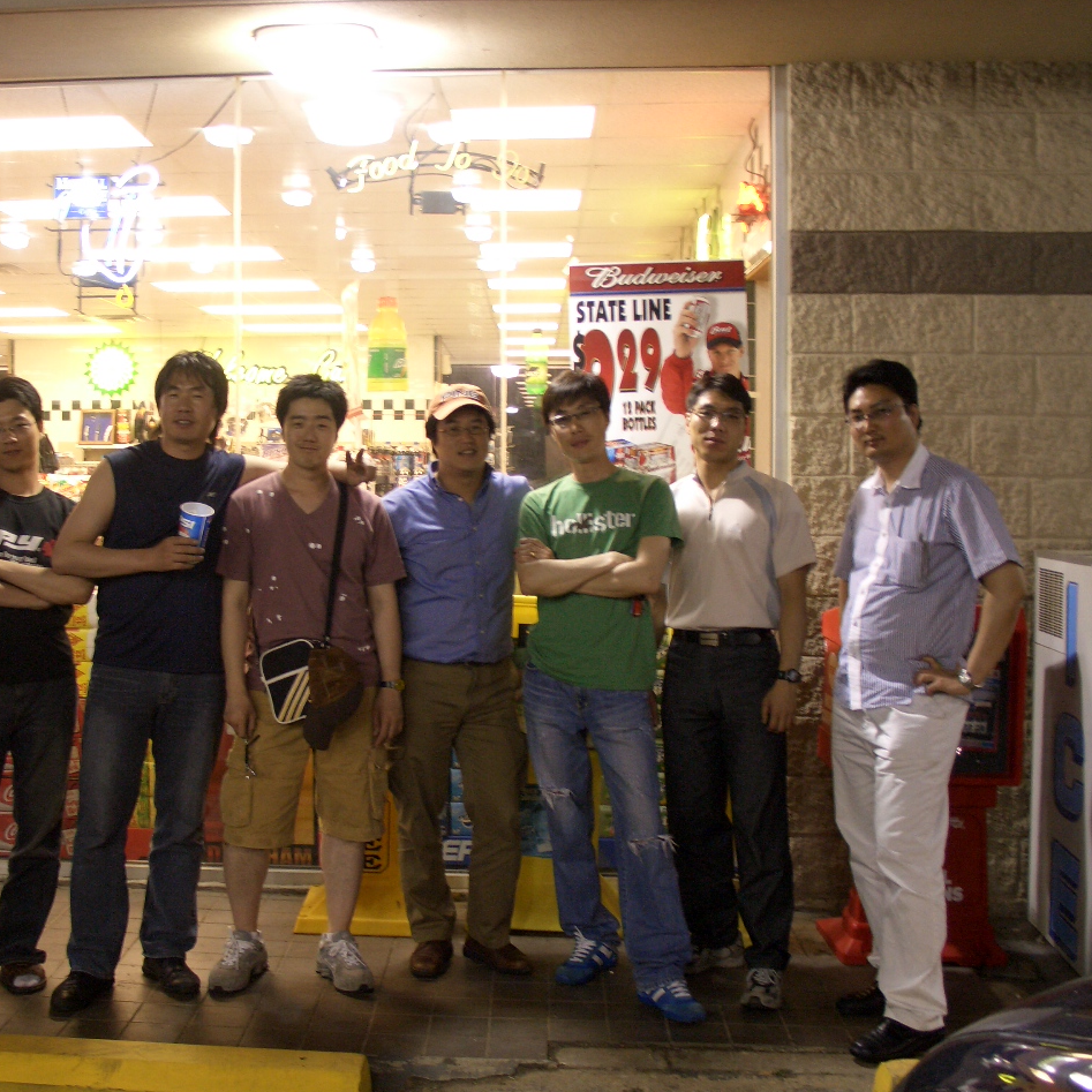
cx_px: 361
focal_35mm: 43
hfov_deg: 38.7
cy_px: 545
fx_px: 1535
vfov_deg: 39.2
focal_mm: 7.8
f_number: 2.9
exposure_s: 1/20
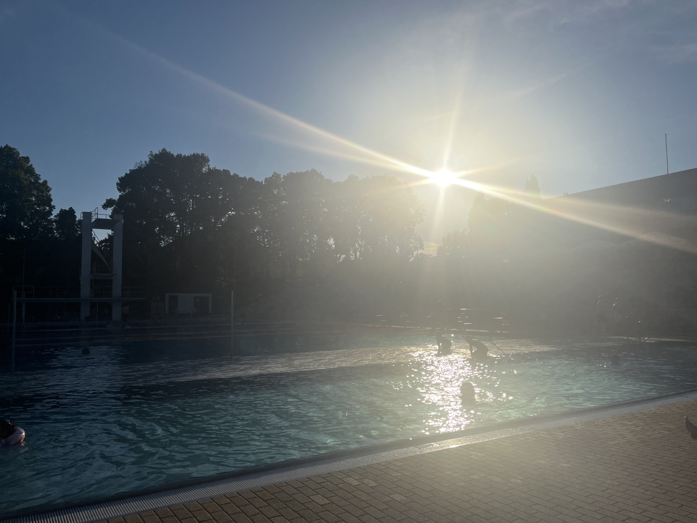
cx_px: 348
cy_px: 262
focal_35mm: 26
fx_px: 524
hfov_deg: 67.3
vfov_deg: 53.1
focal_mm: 5.1
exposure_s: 1/17241
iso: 32
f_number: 1.6
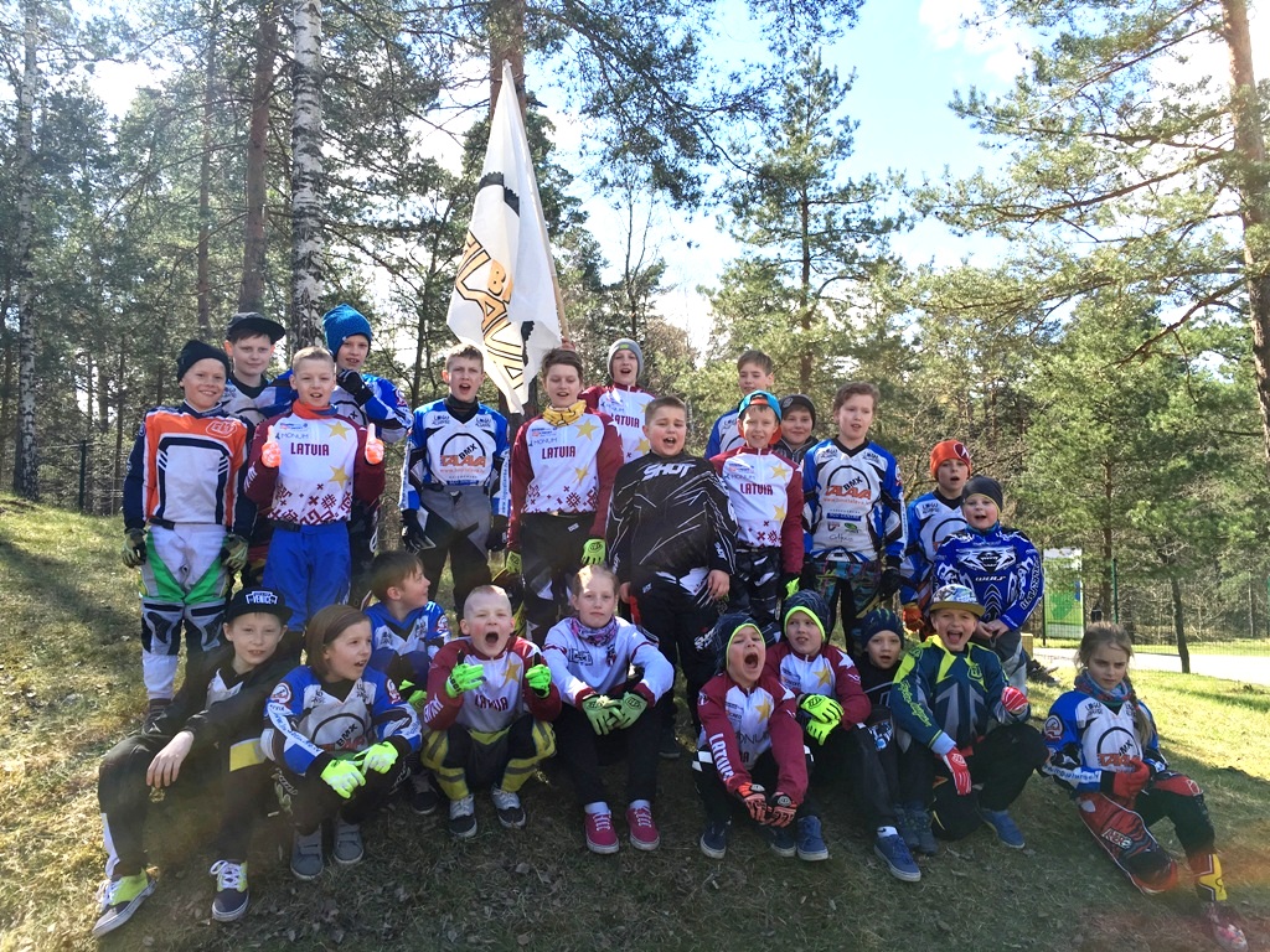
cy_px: 476
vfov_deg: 48.2
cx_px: 635
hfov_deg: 61.7
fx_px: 1064
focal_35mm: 29
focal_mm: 4.15
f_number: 2.2
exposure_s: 1/565
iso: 25
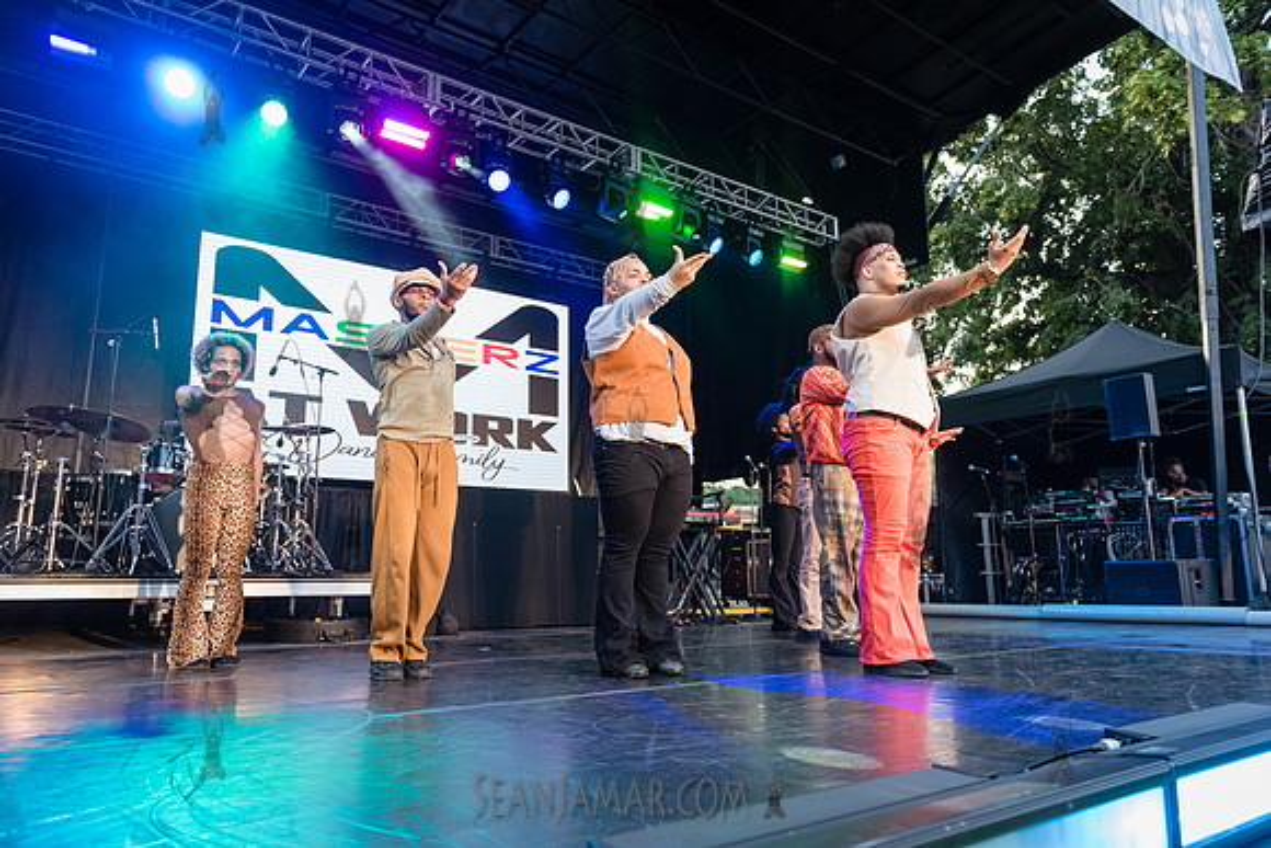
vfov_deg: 52.7
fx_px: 855
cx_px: 636
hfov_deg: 73.2
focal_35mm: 24
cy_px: 424
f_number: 3.2
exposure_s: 1/800
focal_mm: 24
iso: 2000
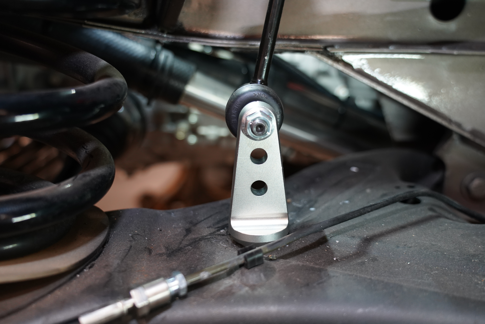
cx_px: 242
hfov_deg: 54.4
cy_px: 162
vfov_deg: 37.9
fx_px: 471
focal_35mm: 35
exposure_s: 1/60
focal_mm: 35
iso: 2000
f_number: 4
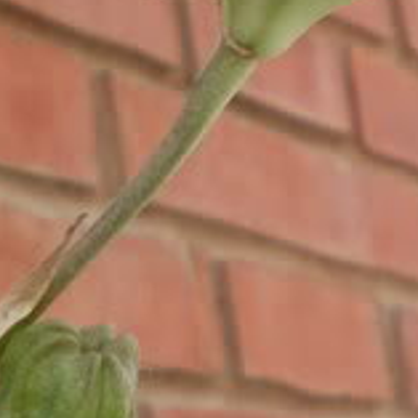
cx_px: 138
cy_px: 197
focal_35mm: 137
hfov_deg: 12.7
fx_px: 1872
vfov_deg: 12.7
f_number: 3.1
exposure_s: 1/160
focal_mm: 6.3
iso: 64
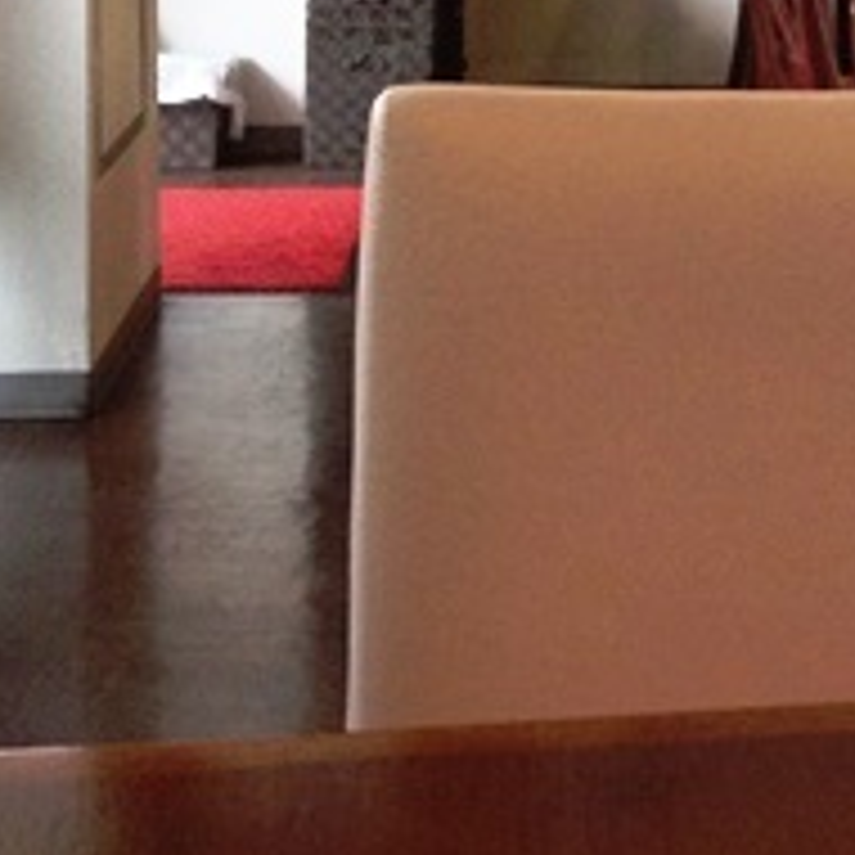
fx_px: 2739
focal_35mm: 98
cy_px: 9
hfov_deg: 17.1
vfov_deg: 17.4
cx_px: 963
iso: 80
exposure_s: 1/24
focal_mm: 3.3
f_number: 2.4
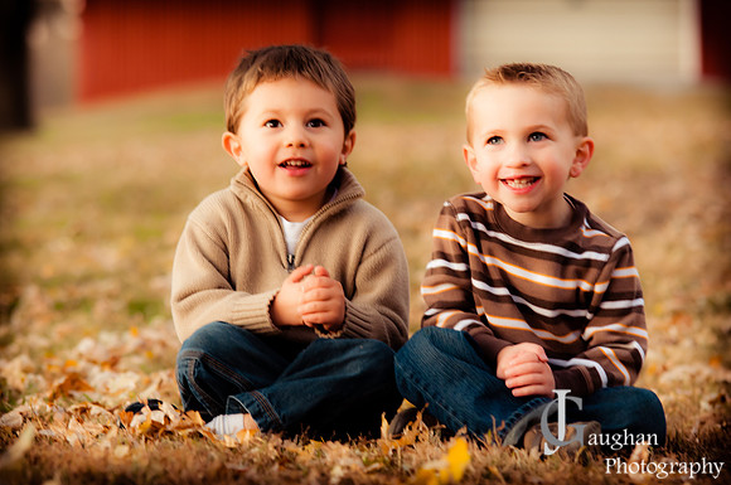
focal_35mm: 168
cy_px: 242
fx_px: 3407
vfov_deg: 8.1
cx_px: 366
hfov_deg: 12.2
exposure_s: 1/60
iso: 800
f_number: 3.5
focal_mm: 112
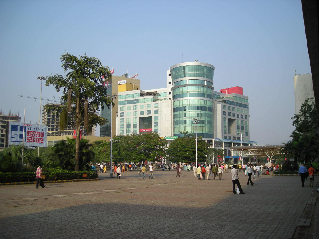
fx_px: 323
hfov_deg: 52.6
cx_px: 160
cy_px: 120
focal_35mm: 35
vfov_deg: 40.7
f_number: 5.7
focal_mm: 5.7
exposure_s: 1/153
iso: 50
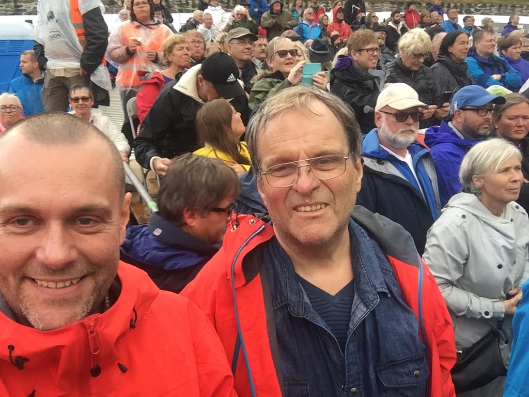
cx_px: 264
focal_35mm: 31
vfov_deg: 45.4
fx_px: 474
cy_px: 198
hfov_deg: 58.4
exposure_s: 1/223
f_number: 2.2
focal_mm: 2.65
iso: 32
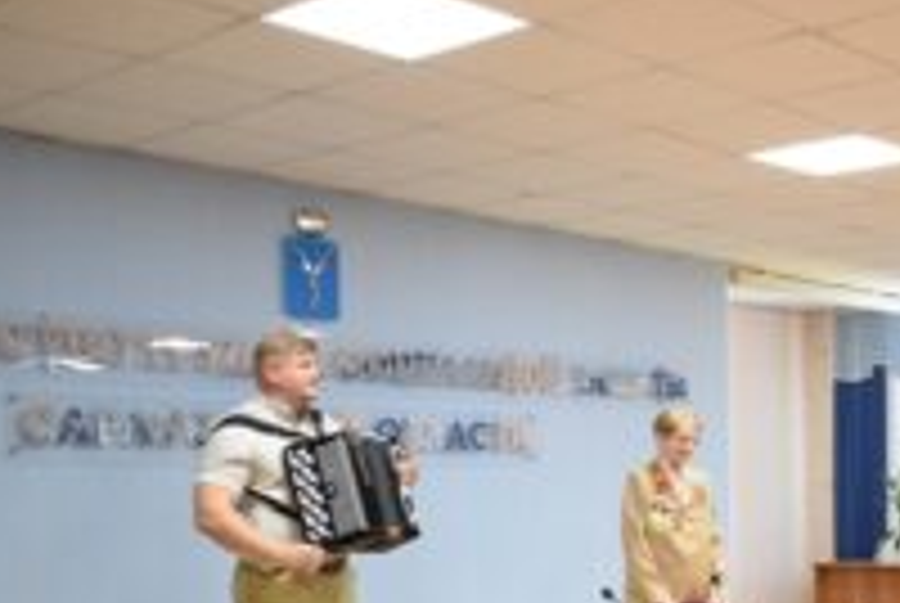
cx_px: 729
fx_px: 1502
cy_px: 511
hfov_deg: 32.4
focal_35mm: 60
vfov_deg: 22.3
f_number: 3.5
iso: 3200
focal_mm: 20
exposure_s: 1/200
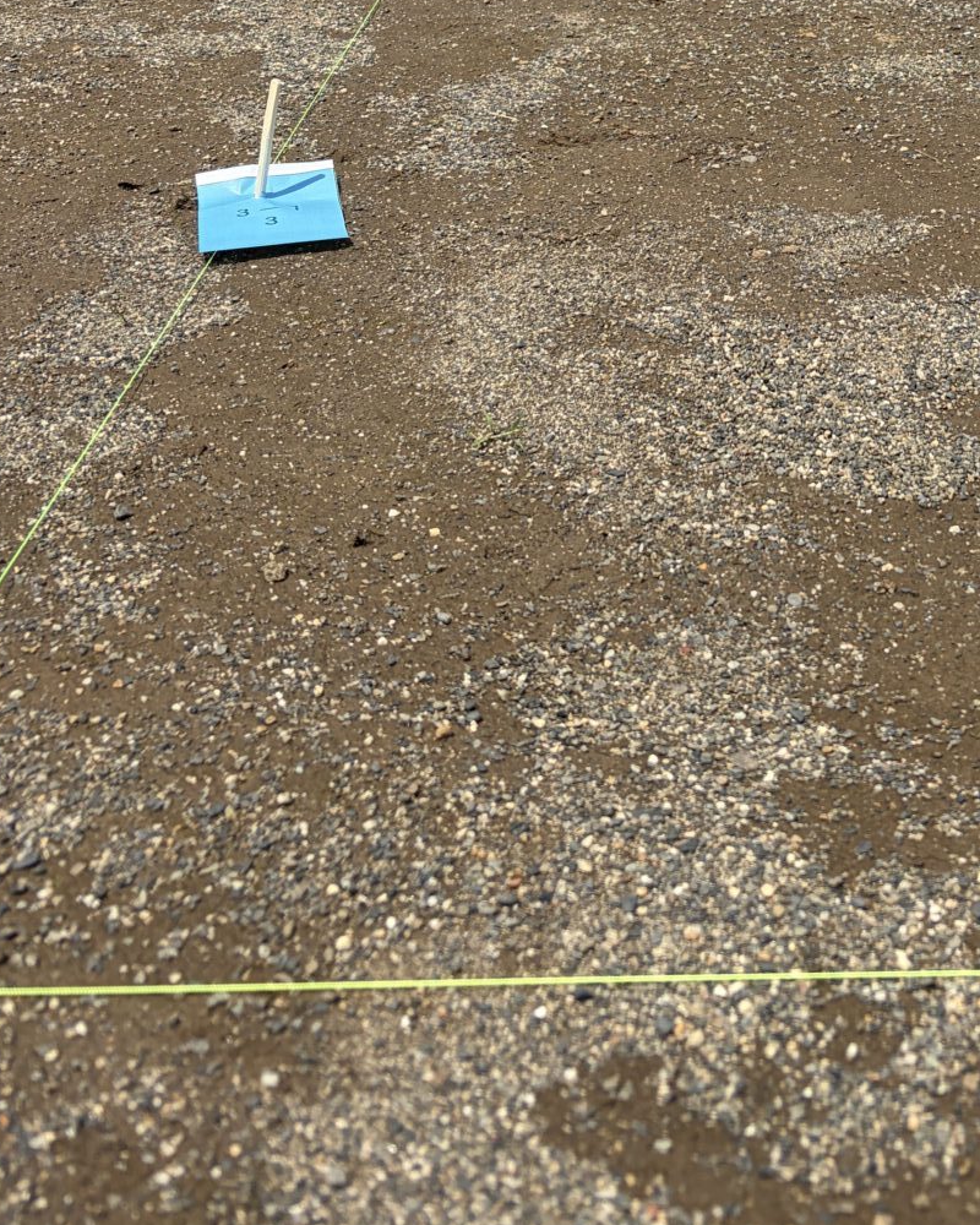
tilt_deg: -15.0
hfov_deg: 28.3
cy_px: 24
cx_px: 824
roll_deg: -1.8
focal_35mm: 52
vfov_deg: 33.2
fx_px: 1885
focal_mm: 5.96
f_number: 1.6
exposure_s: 1/3623
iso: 50
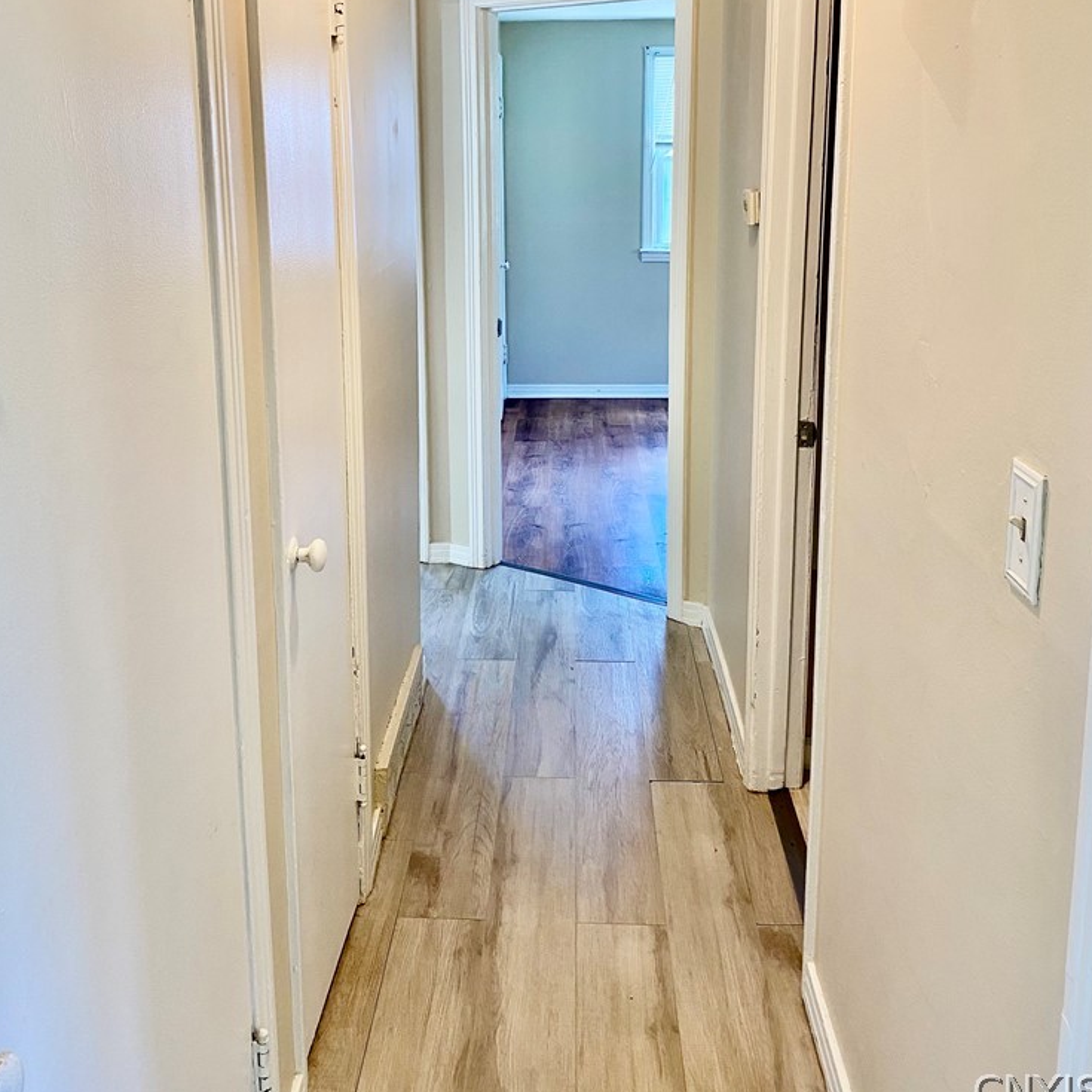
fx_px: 1142
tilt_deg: -7.9
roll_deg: +0.5
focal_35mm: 32
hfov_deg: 51.1
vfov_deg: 50.2
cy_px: 364
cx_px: 541
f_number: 1.8
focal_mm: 4.25
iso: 80
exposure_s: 1/60
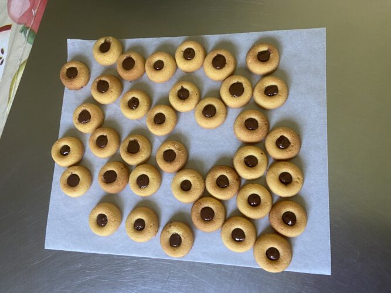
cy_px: 146
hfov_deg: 67.3
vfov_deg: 53.0
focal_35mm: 26
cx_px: 196
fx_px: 294
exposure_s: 1/60
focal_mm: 4.25
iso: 200
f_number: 1.8
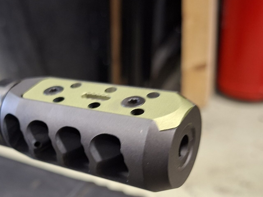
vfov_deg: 30.0
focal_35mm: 46
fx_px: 349
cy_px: 182
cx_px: 79
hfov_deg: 40.5
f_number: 1.8
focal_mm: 5.54
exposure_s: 1/25
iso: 320
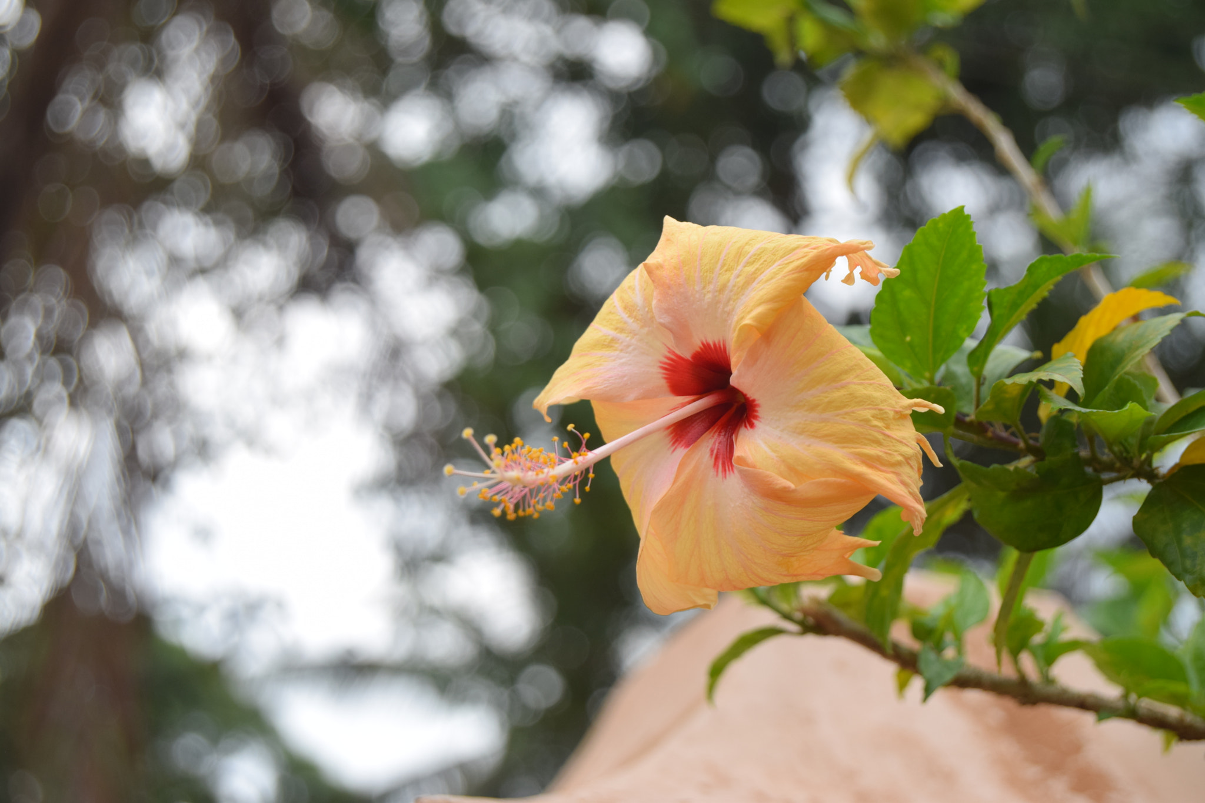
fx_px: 2761
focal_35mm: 82
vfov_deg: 16.6
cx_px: 602
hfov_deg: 24.6
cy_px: 402
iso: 400
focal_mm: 55
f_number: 5.6
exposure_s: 1/640
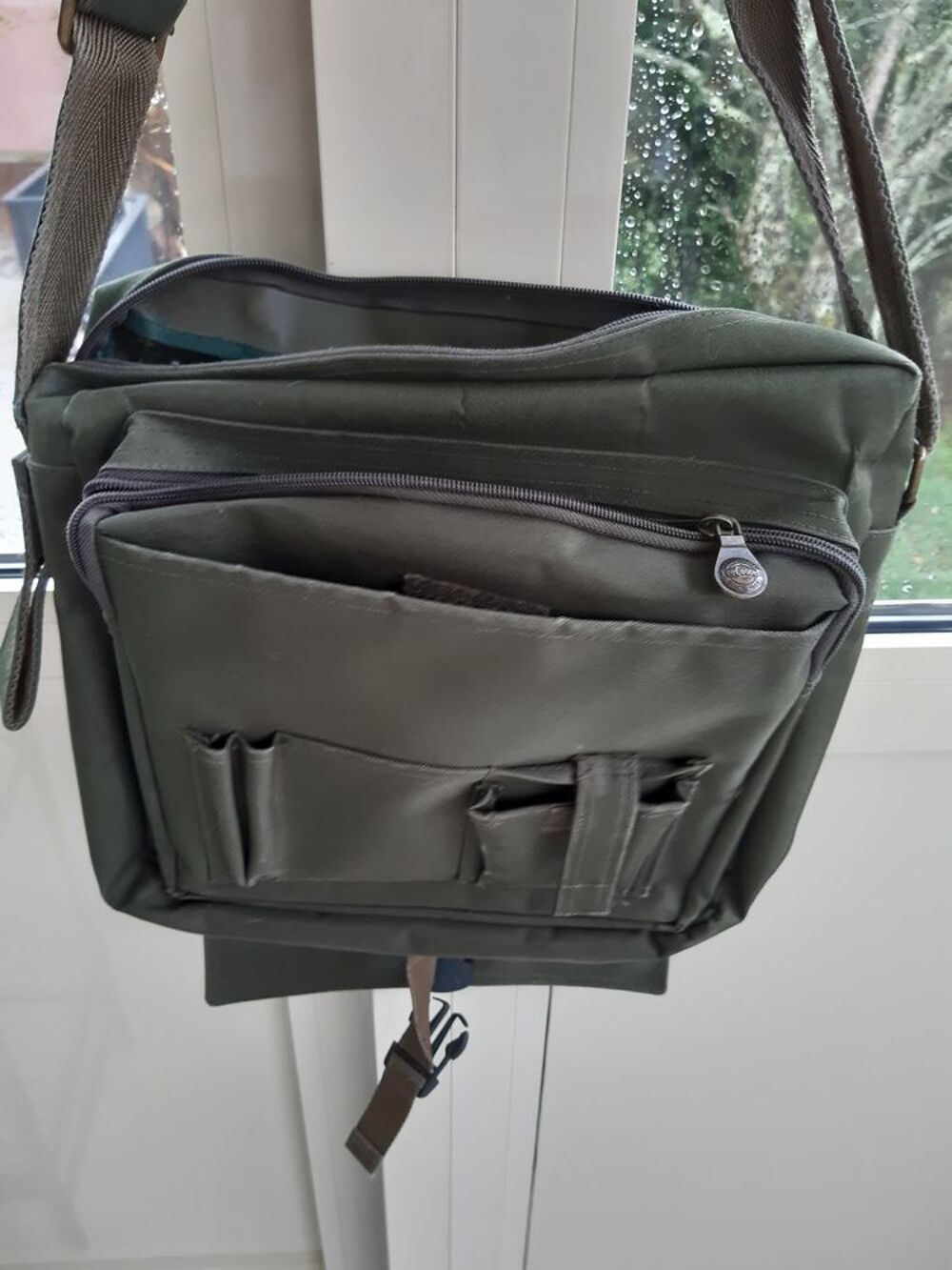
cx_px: 476
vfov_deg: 67.3
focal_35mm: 26
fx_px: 953
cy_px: 635
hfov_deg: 53.1
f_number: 1.7
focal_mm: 3.92
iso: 125
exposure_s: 1/60
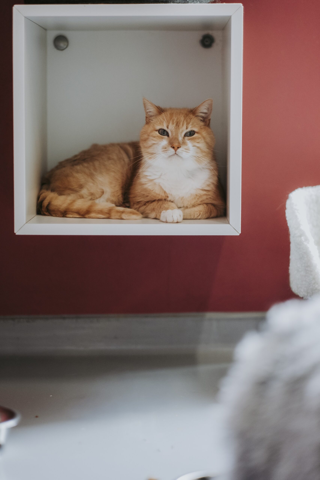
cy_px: 240
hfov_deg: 16.3
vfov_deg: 24.2
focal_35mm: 84
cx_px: 160
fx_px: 1120
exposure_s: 1/640
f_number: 1.2
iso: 2000
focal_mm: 56
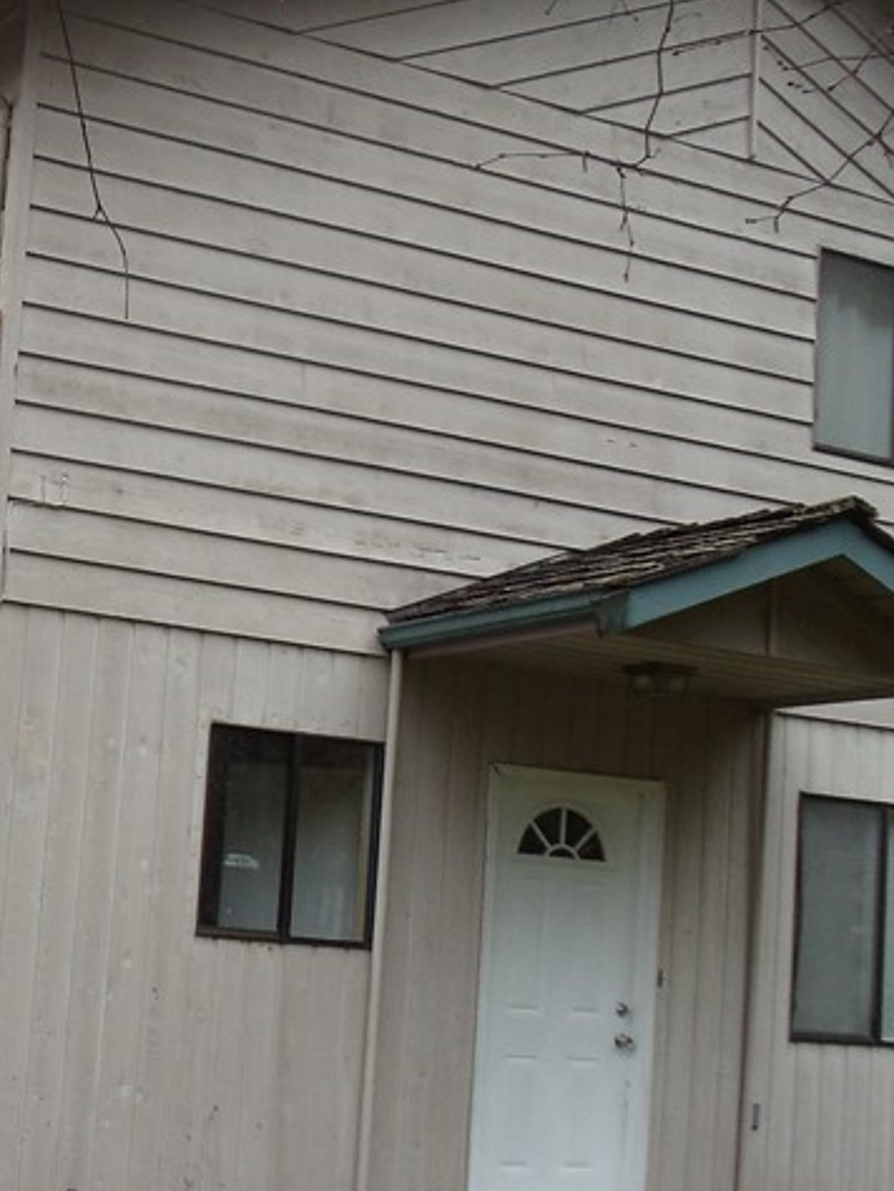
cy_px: 618
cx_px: -10
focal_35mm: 95
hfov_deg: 15.3
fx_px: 3268
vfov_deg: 20.6
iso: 160
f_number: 3.5
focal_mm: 6
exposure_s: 1/160
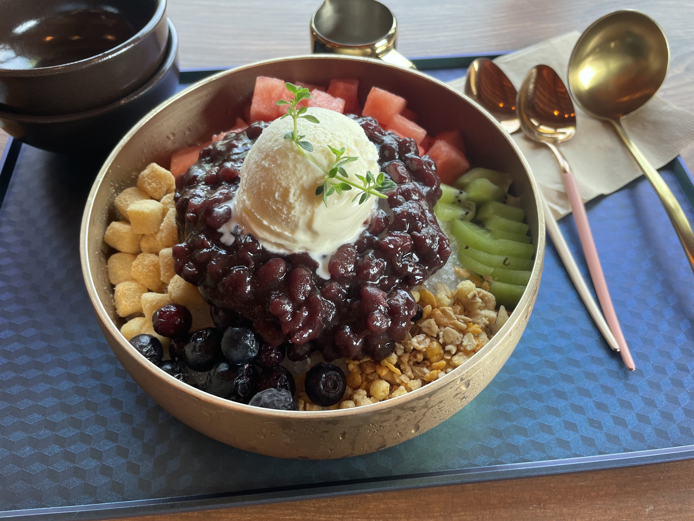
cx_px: 347
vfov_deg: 53.1
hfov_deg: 67.3
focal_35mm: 26
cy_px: 260
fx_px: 521
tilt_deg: -56.1
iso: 64
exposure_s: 1/120
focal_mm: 4.2
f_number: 1.6
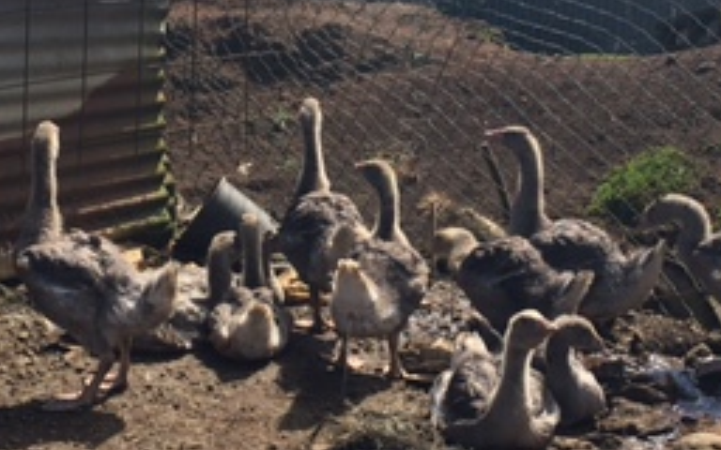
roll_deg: -1.3
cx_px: 403
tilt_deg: -15.5
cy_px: 191
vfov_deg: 16.9
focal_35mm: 77
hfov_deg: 26.8
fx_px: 1513
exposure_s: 1/1350
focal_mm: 4.15
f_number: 2.2
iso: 25
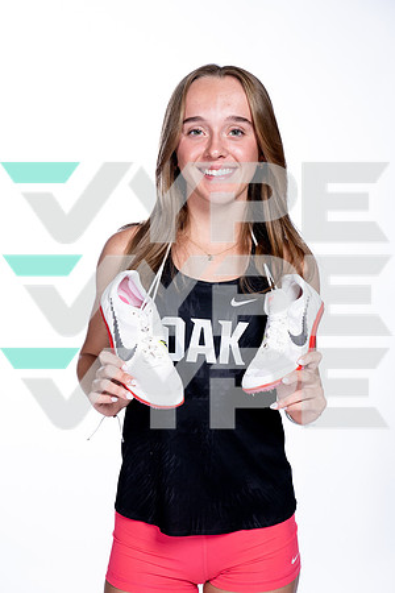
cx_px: 198
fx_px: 1037
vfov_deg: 31.9
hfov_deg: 21.6
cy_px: 296
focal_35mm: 63
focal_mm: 63
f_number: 5.6
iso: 100
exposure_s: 1/250
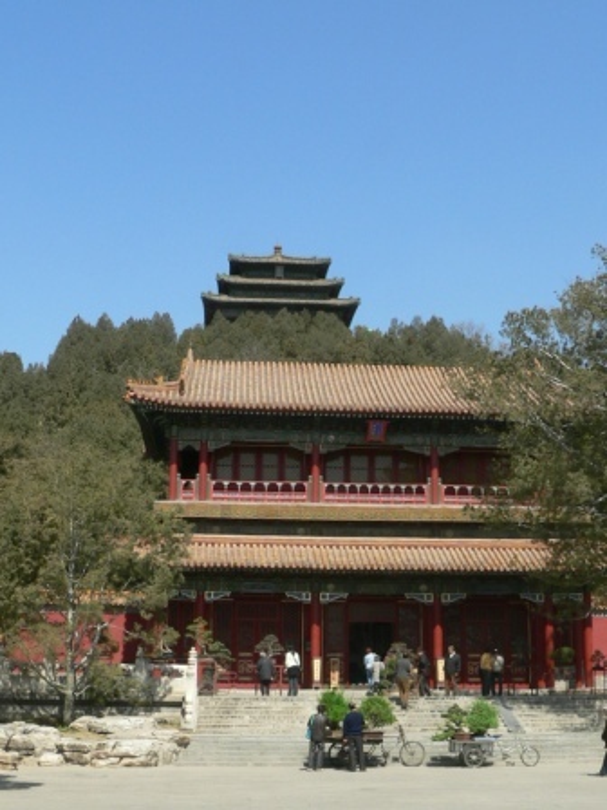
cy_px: 405
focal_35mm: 36
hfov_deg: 39.7
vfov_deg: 51.4
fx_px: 842
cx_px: 304
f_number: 4.6
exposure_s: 1/500
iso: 80
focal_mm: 6
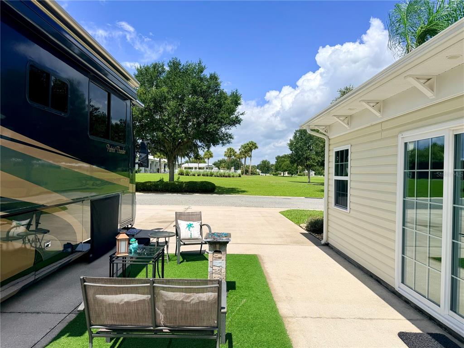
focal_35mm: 24
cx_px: 232
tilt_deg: -2.0
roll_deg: -0.2
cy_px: 174
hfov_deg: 71.6
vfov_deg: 56.8
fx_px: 322
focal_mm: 6.76
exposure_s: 1/8130
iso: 80
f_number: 1.78
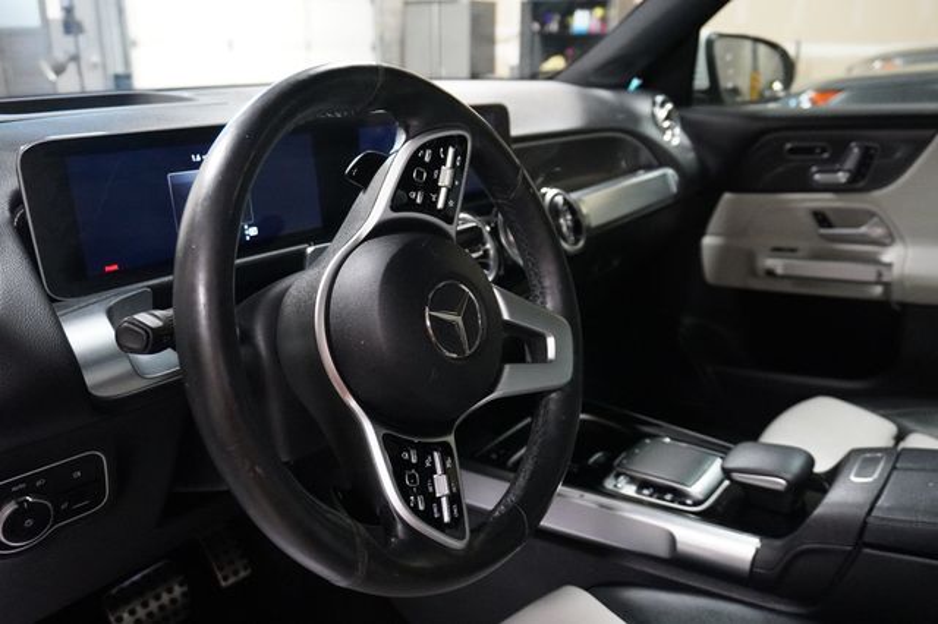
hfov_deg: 62.0
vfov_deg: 43.6
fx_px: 781
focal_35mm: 30
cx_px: 469
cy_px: 312
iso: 6400
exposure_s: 1/50
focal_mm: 20
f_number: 4
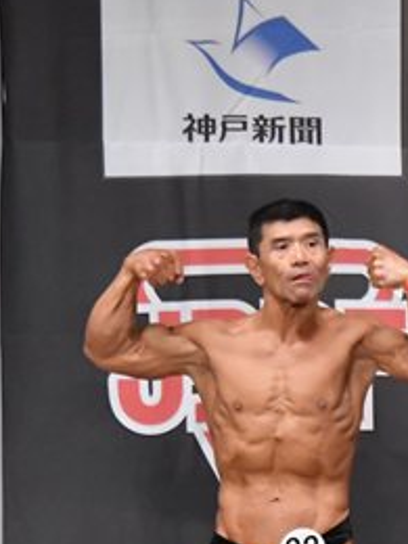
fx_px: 9099
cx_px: 704
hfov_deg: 2.6
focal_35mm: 579
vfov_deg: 3.4
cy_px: 513
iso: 6400
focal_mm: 135
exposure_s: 1/400
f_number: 5.6
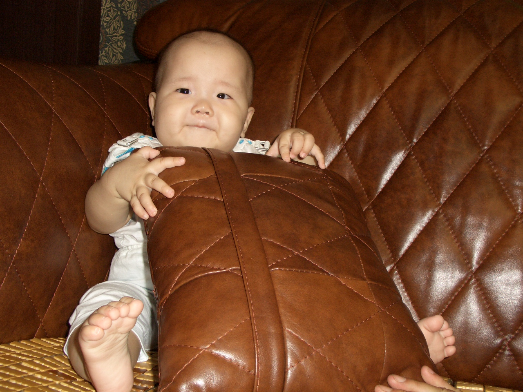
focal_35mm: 36
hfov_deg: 51.4
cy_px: 196
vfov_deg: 39.7
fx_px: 544
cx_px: 262
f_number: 2.9
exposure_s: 1/60
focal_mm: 7.8
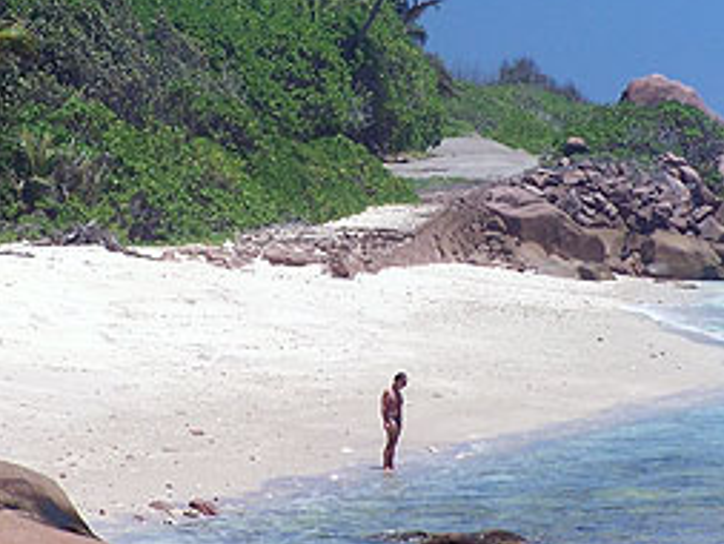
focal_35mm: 372
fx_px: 7784
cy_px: 123
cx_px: 363
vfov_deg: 4.0
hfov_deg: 5.3
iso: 80
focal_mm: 34.6
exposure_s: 1/800
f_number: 4.5
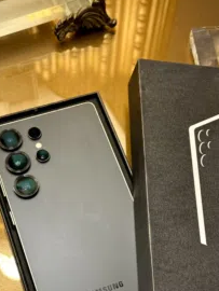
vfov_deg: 27.2
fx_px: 598
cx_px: 118
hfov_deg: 20.8
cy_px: 190
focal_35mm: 71
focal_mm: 6.76
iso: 100
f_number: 1.78
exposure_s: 1/50
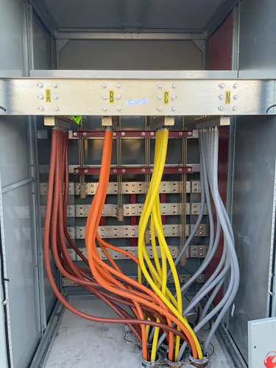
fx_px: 308
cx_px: 138
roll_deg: +0.7
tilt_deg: -7.5
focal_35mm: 29
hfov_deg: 48.2
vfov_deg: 61.7
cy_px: 184
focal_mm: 3
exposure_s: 1/120
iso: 25
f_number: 1.8
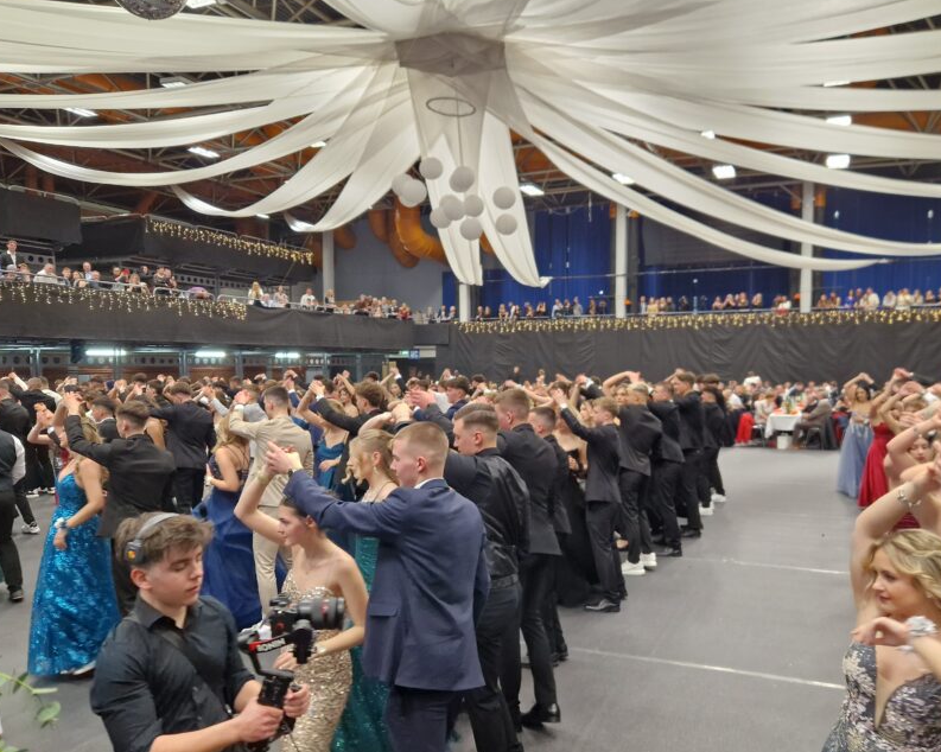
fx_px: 807
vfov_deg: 49.9
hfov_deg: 60.3
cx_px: 515
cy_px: 400
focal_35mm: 29
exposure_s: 1/100
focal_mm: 5.4
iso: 250
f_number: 1.8
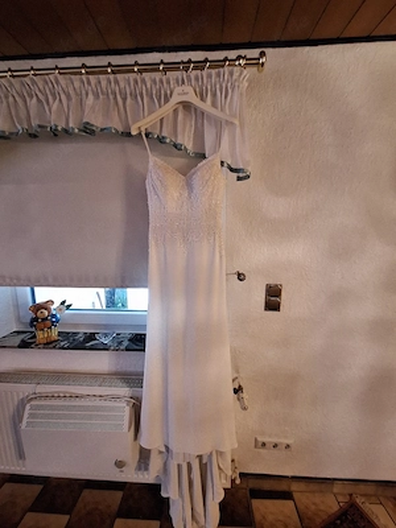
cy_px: 264
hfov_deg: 89.9
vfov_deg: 106.2
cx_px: 198
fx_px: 198
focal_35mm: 13
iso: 500
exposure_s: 1/20
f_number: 2.2
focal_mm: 1.74
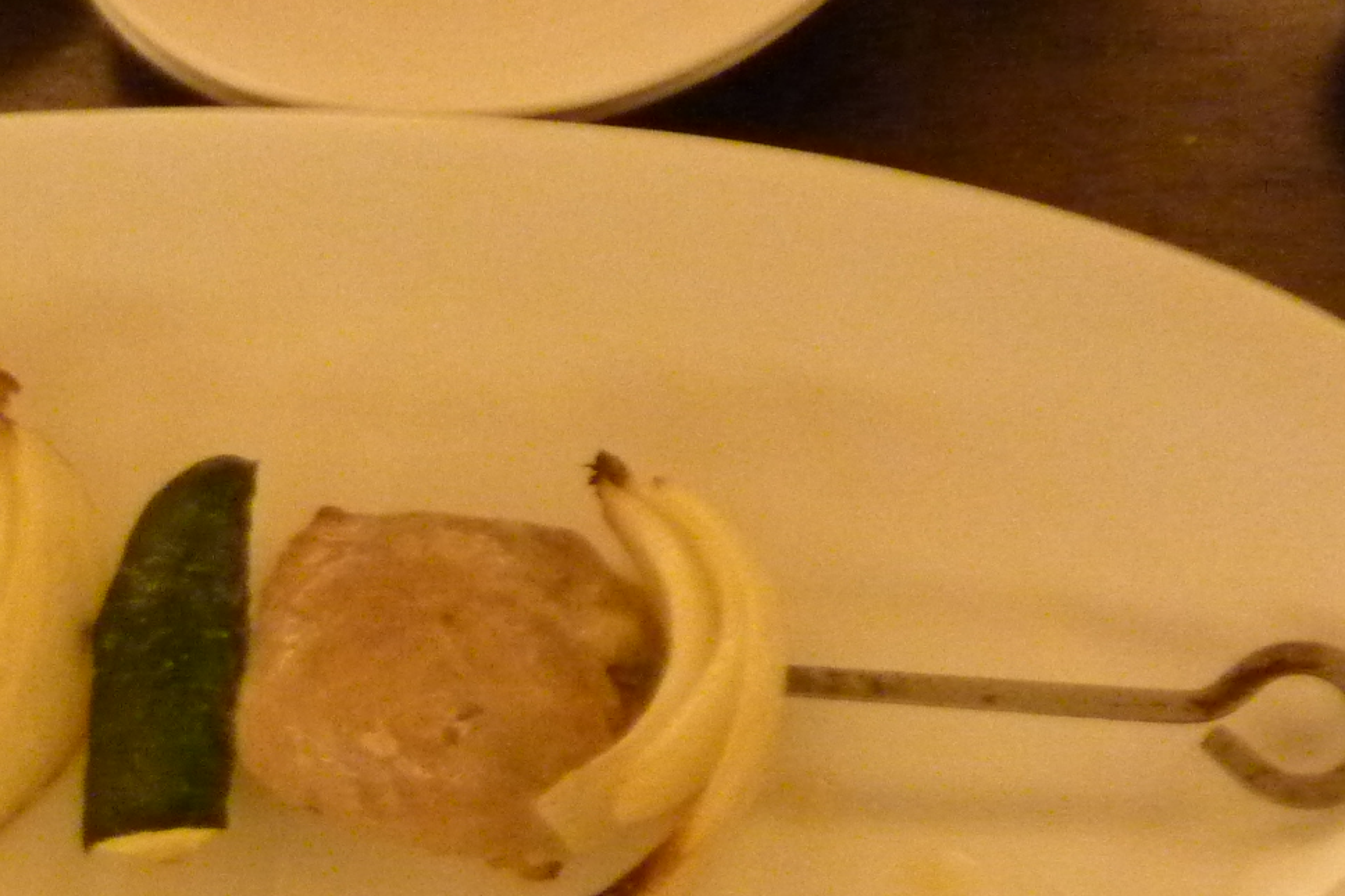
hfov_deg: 34.8
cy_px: 779
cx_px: 214
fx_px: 2054
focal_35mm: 55
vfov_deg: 24.0
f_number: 3.3
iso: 800
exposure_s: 1/25
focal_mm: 4.1
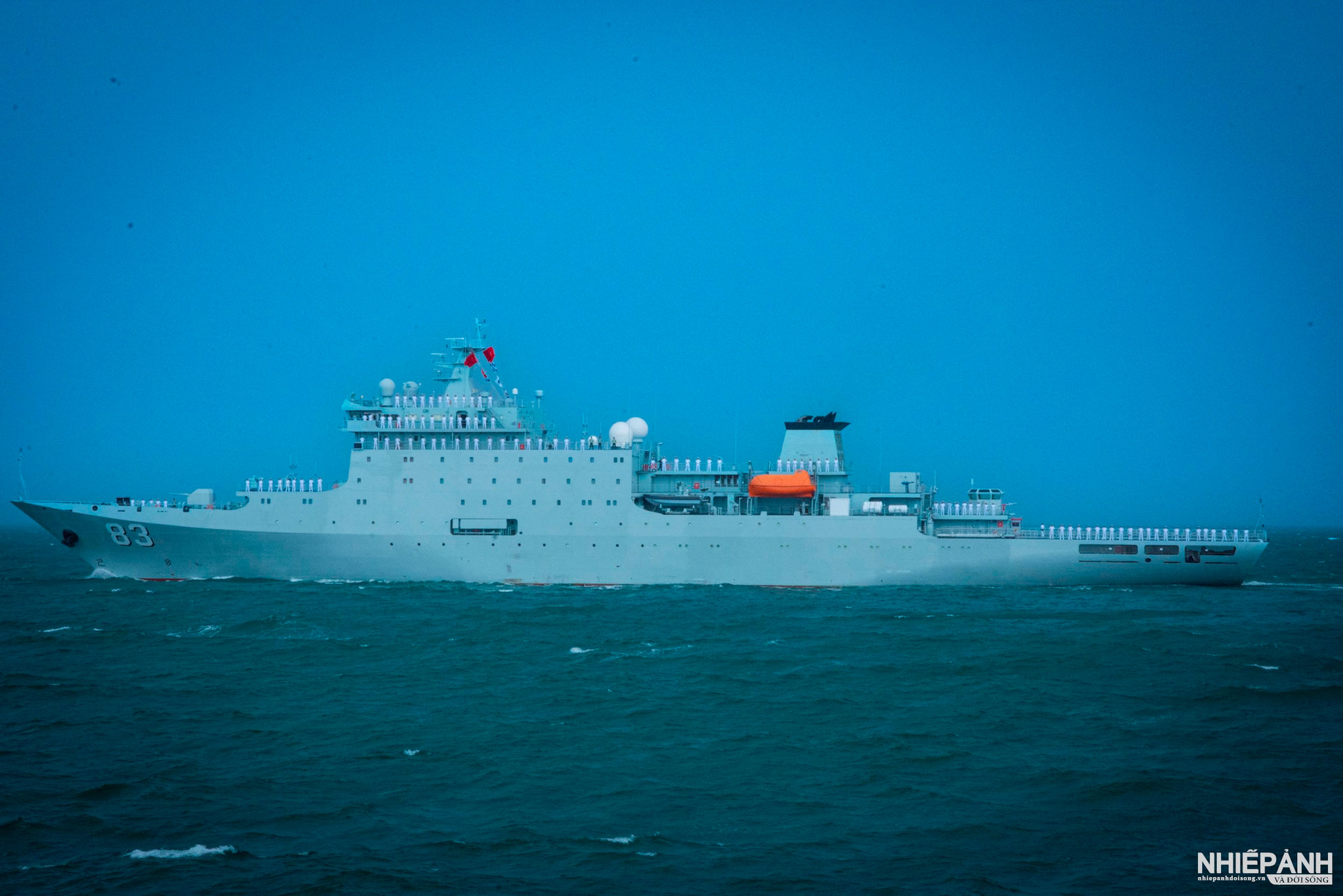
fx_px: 2947
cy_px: 448
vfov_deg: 17.3
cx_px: 672
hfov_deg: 25.7
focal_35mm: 79
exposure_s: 1/160
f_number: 25
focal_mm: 53
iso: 800
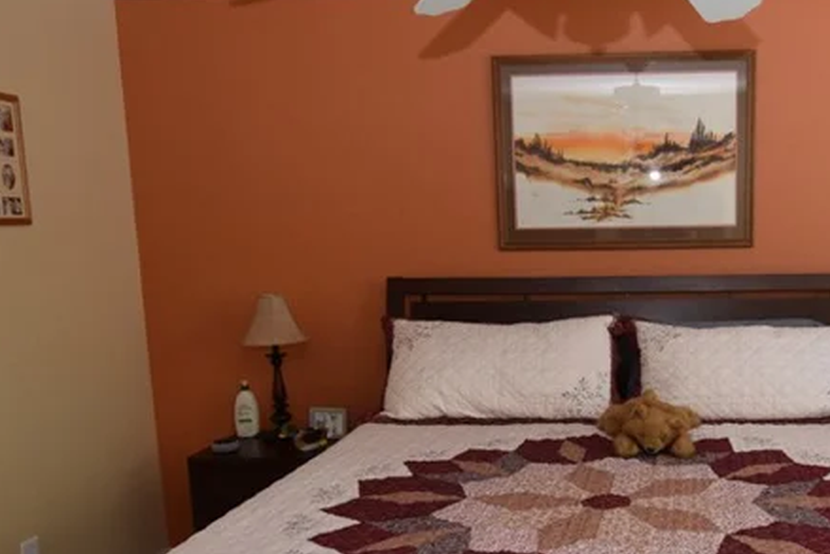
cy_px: 347
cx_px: 614
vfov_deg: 37.6
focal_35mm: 35
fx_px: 807
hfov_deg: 52.2
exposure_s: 1/20
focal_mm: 10
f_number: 5.6
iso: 400
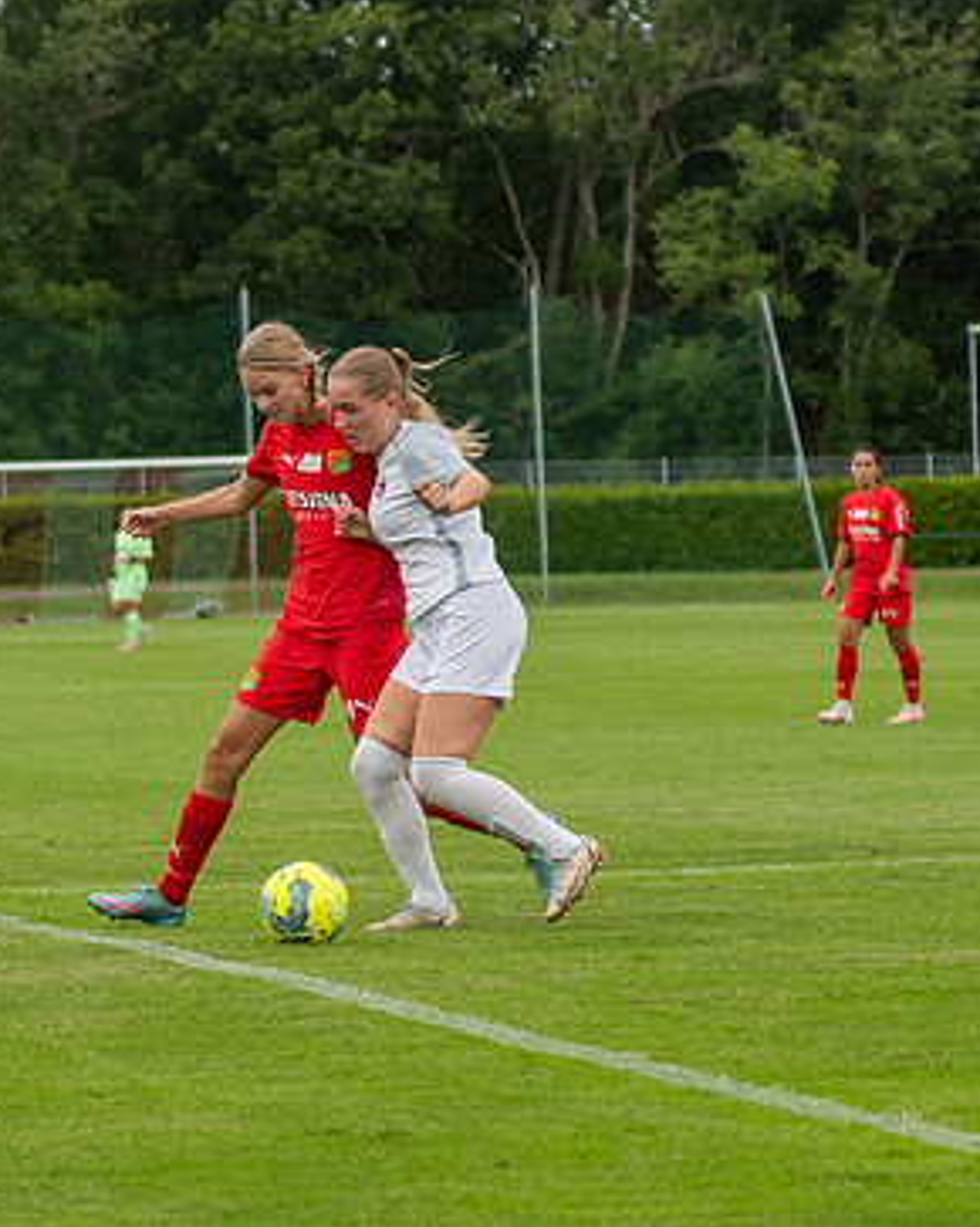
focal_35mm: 188
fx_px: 6822
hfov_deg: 8.2
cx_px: 392
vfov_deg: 10.3
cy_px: 451
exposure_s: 1/1600
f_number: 3.2
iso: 360
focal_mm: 70
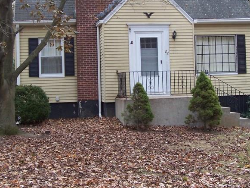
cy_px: 60
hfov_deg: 29.0
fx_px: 484
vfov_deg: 21.8
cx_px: 128
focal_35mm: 67
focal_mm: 6.3
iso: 140
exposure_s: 1/250
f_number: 2.8
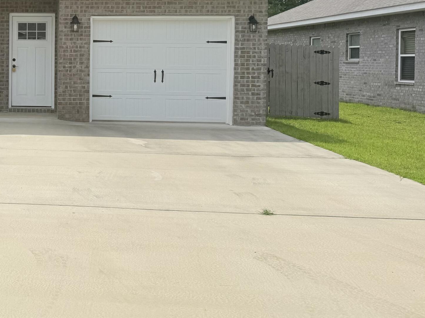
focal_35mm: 50
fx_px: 614
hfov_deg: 34.6
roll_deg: -0.1
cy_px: 60
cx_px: -2
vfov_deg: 28.4
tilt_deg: +0.1
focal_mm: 6.76
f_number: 1.78
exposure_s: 1/9091
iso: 80
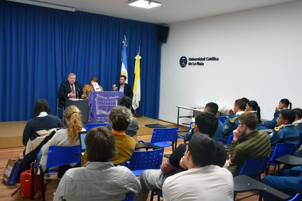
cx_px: 162
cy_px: 99
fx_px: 302
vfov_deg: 36.9
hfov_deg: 53.1
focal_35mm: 36
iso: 800
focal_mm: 22
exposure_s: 1/60
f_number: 4
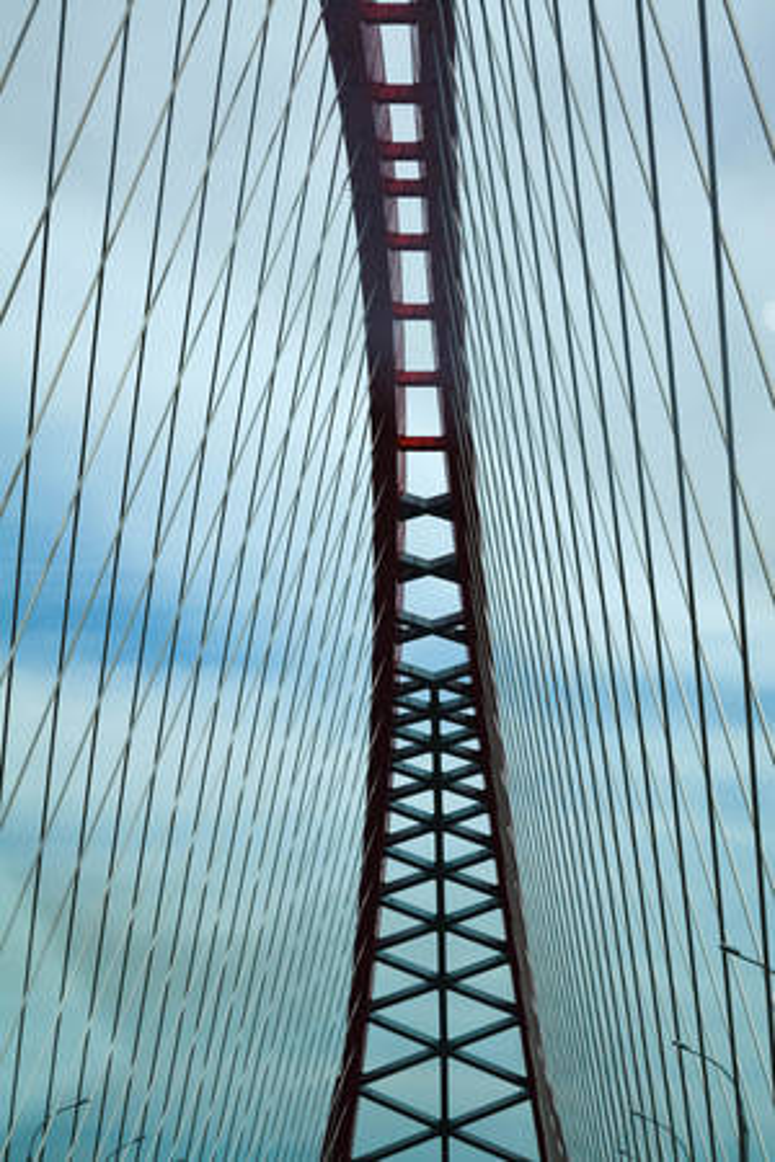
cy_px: 581
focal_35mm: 82
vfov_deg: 24.6
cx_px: 388
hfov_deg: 16.6
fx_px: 2664
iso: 200
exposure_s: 1/1600
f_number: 5.6
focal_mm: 55
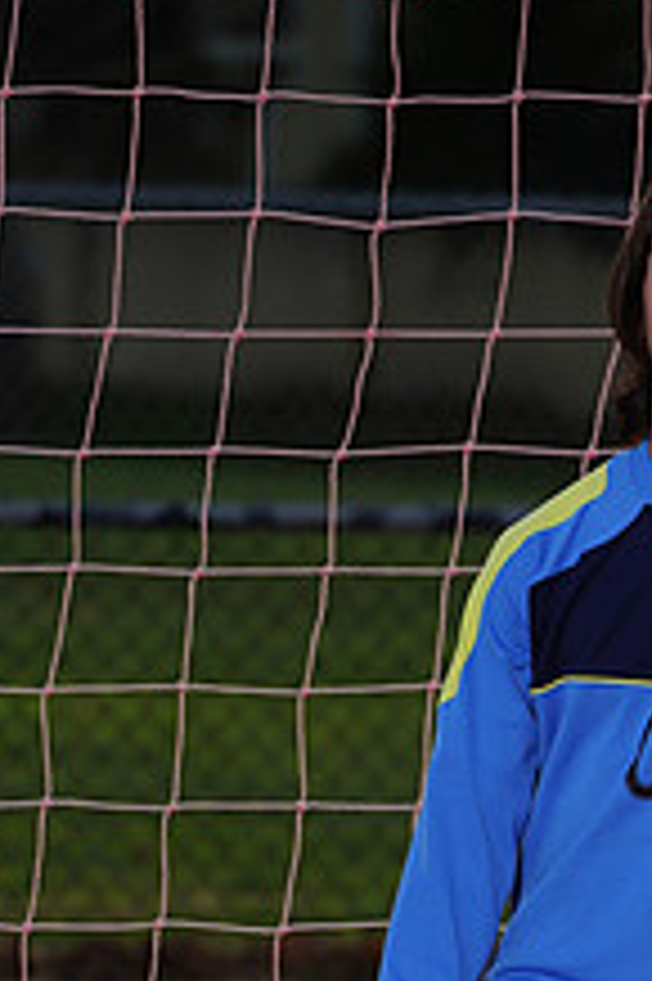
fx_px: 15128
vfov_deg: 3.7
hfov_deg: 2.5
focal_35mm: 556
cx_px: 587
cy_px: 1246
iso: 320
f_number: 5.6
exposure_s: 1/250
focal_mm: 209
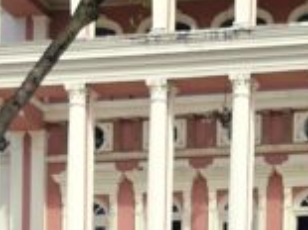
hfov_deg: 13.0
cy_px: 519
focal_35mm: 152
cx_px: 225
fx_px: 1351
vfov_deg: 9.0
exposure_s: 1/1250
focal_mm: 5.54
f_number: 1.8
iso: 50
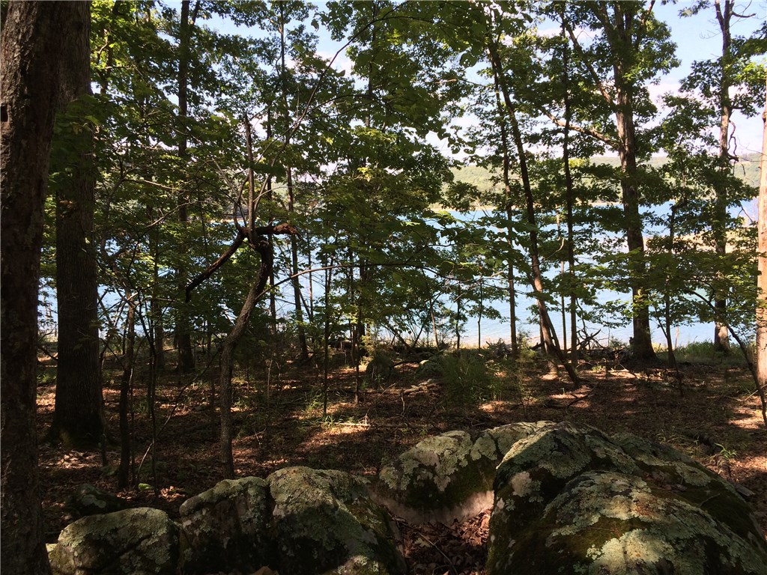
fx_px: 665
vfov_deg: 46.8
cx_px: 384
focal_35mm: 30
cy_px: 288
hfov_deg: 60.0
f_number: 2.2
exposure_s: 1/357
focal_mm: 4.12
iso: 32
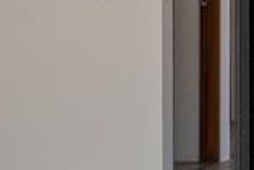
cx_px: 728
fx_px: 1610
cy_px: -28
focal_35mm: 228
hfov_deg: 7.9
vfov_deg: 6.0
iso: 320
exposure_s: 1/20
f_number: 9
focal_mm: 35
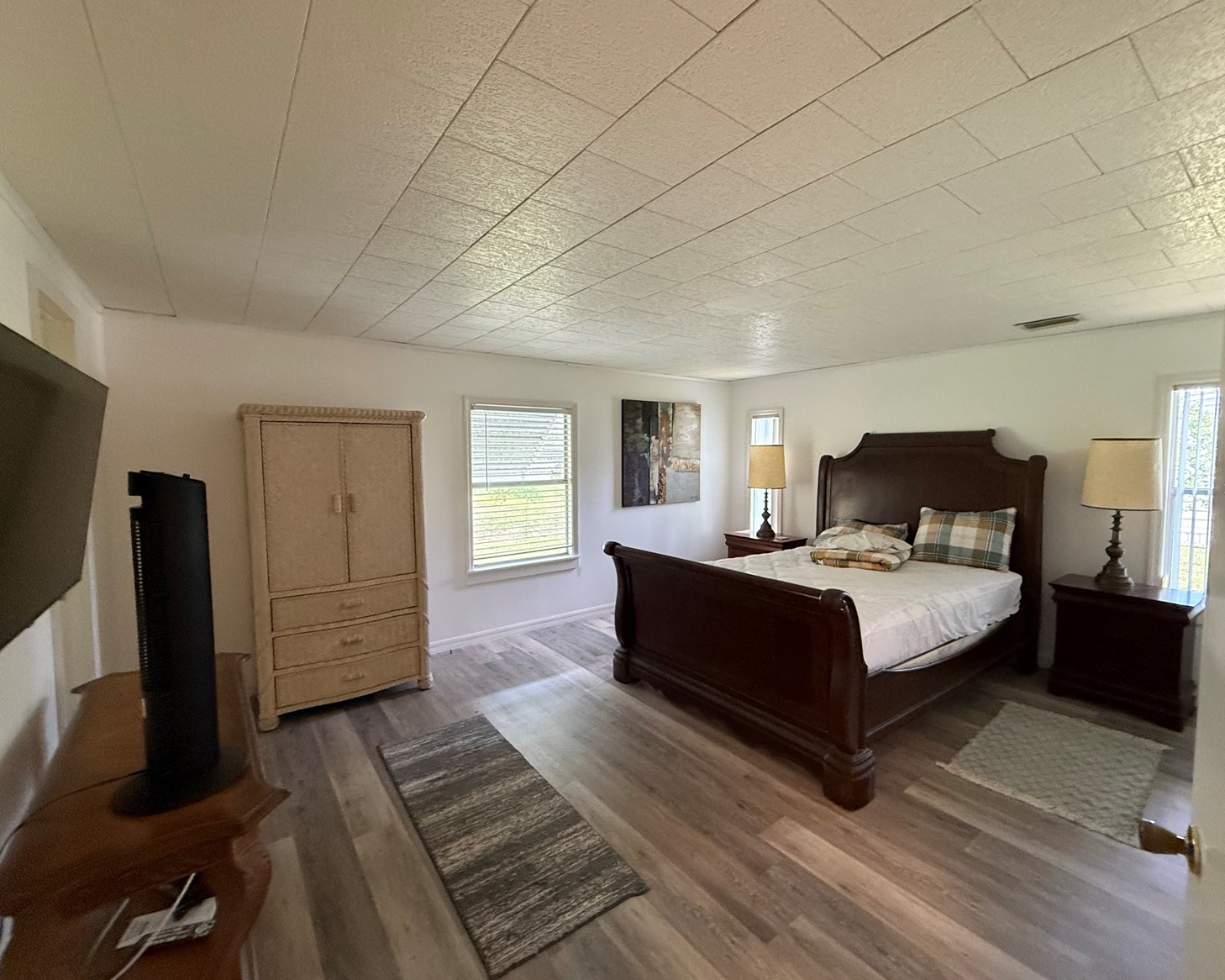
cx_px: 631
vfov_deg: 84.0
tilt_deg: -2.5
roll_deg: +0.4
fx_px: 544
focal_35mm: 15
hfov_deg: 96.8
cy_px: 487
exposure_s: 1/60
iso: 500
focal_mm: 2.22
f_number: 2.2
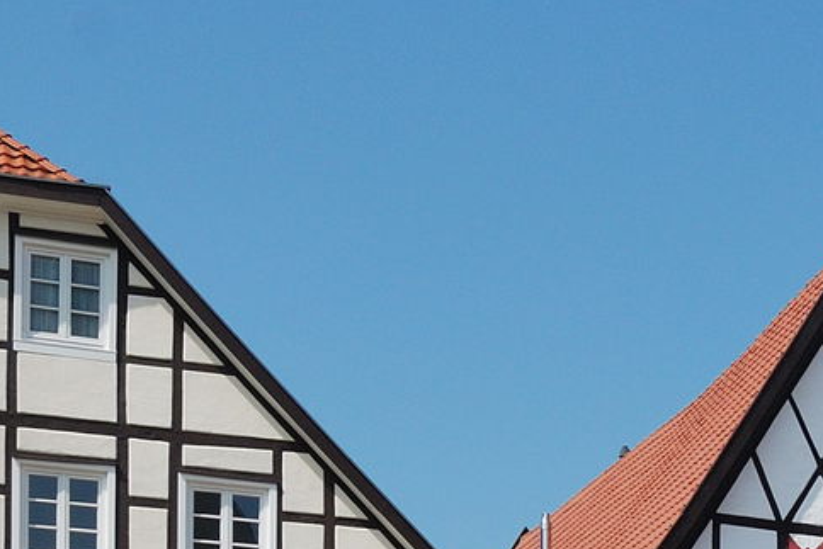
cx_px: 894
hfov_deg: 18.4
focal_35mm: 107
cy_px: 883
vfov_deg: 12.1
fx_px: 2447
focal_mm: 18
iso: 250
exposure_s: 1/400
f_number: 10
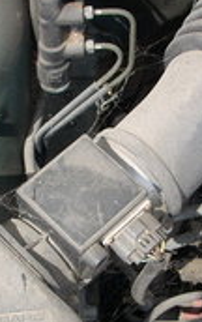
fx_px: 799
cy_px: 212
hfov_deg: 14.4
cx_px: 92
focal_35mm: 91
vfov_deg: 22.7
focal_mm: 6.2
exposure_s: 1/273
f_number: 2.8
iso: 64
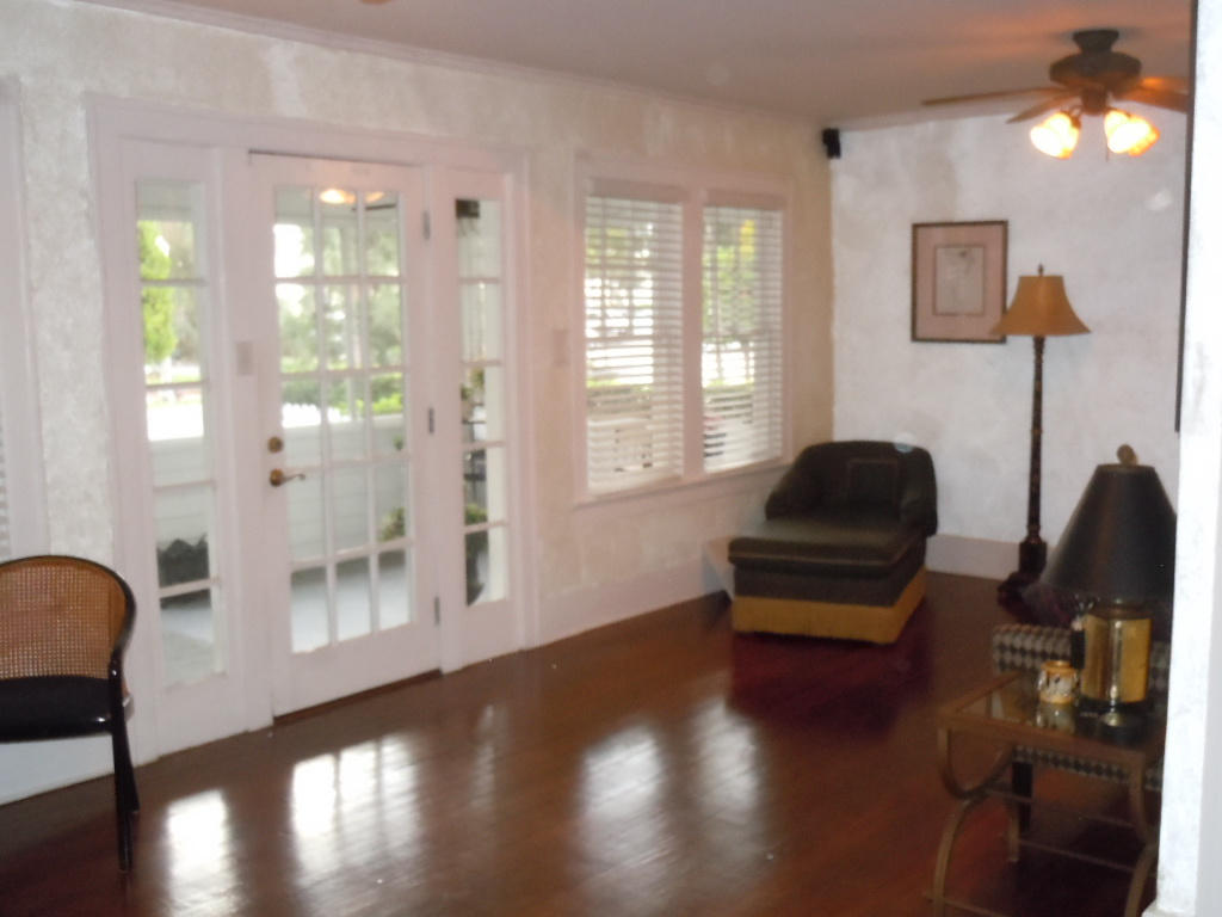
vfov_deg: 36.8
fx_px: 1377
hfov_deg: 47.9
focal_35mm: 39
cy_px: 458
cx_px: 611
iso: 640
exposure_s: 1/30
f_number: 4.3
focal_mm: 6.9
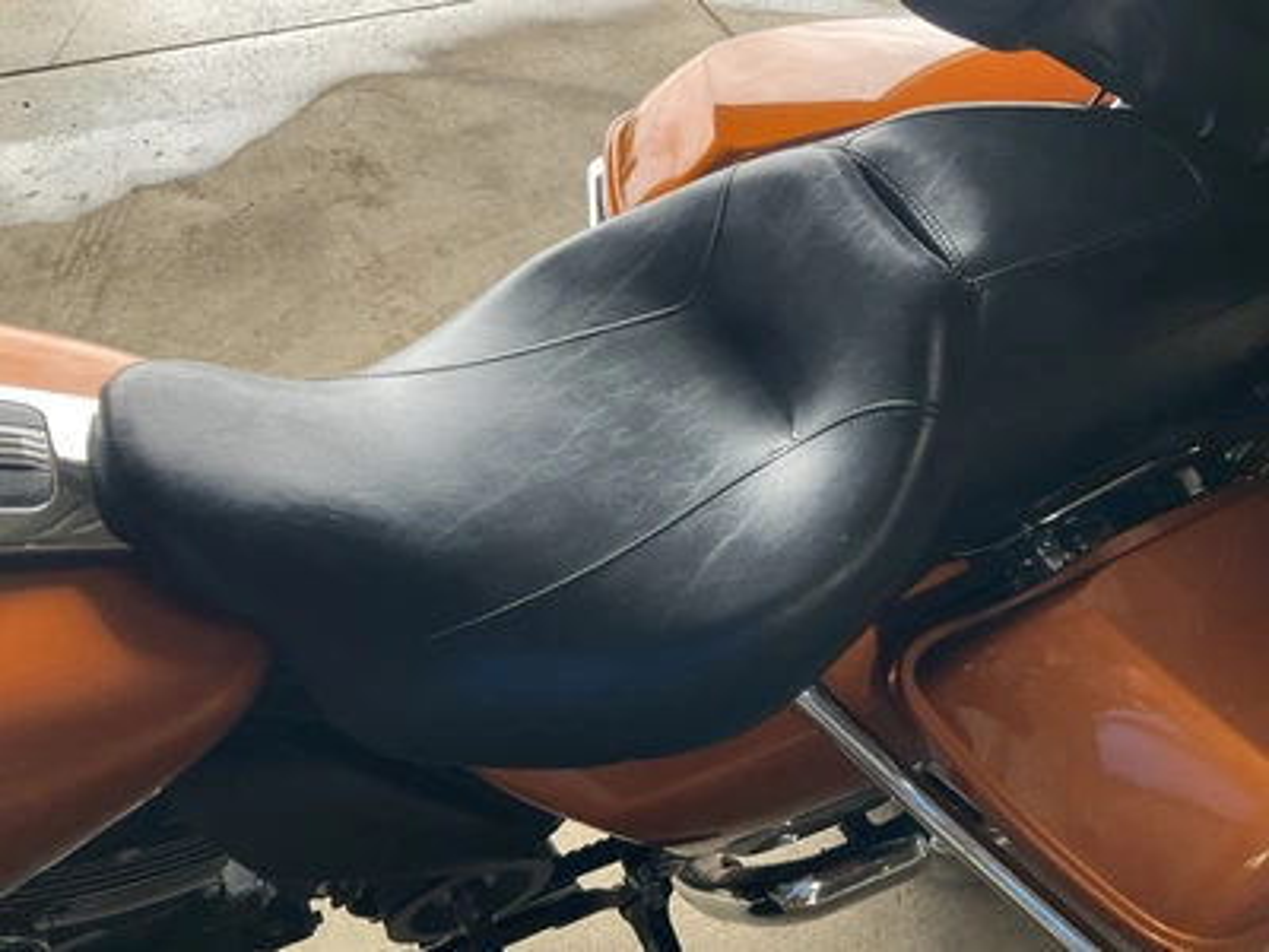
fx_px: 1063
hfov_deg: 61.7
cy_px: 476
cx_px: 634
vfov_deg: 48.2
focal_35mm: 29
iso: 32
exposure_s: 1/122
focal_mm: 3
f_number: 1.8
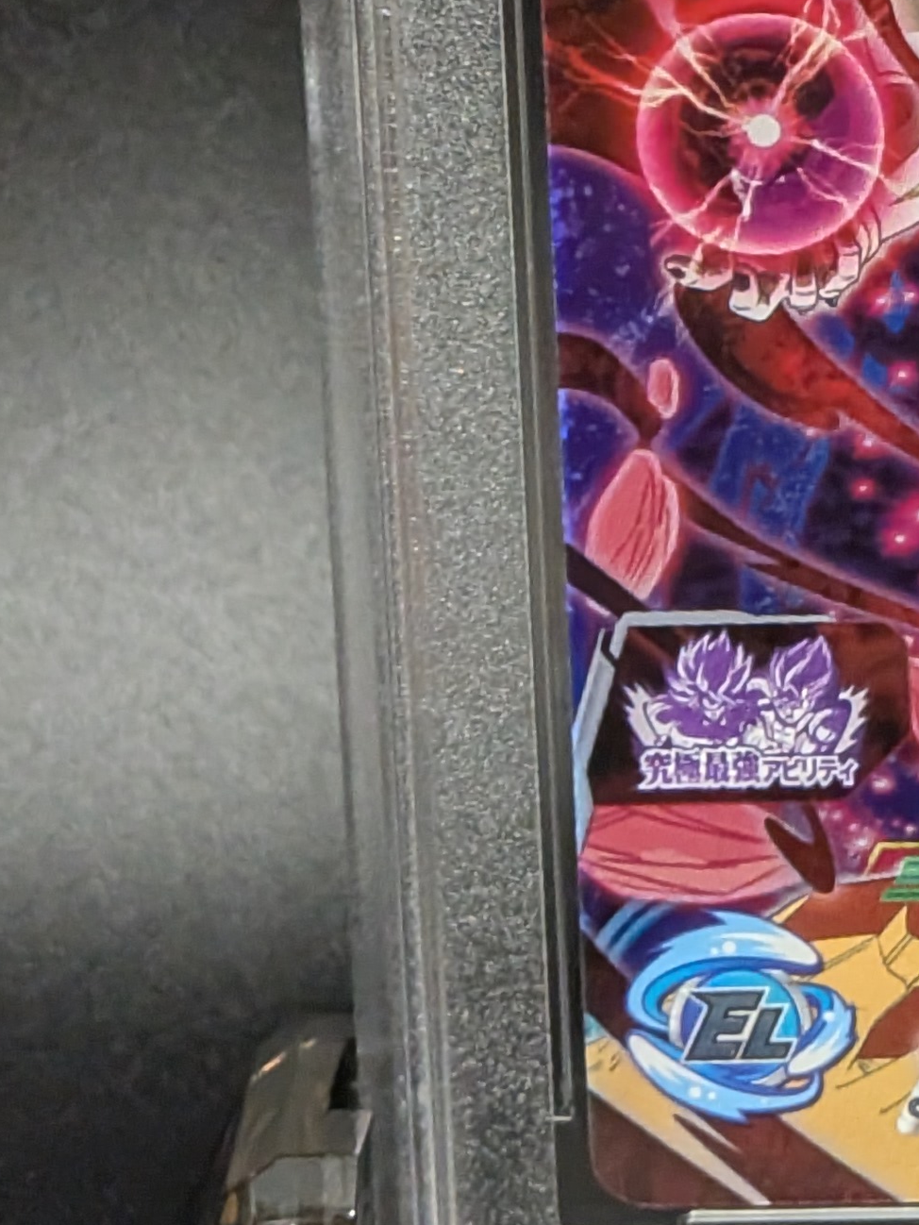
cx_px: 1169
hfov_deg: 9.7
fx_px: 5343
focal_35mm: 151
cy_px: 141
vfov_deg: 13.0
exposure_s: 1/60
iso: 198
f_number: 1.7
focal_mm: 4.53
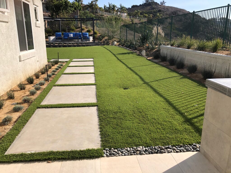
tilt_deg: -15.6
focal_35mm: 28
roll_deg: +0.6
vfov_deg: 49.7
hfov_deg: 63.4
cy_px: 86
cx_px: 116
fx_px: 187
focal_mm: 3.99
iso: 20
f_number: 1.8
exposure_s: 1/1779
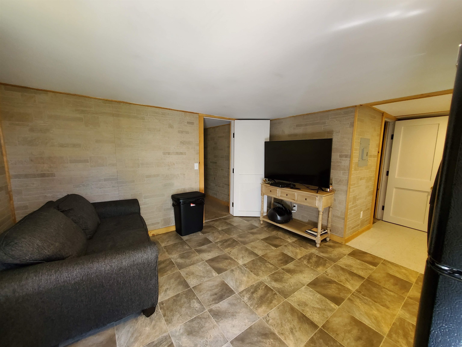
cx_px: 231
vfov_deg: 89.9
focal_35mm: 13
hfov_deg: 106.2
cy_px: 174
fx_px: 174
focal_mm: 1.8
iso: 250
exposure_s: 1/60
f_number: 2.2
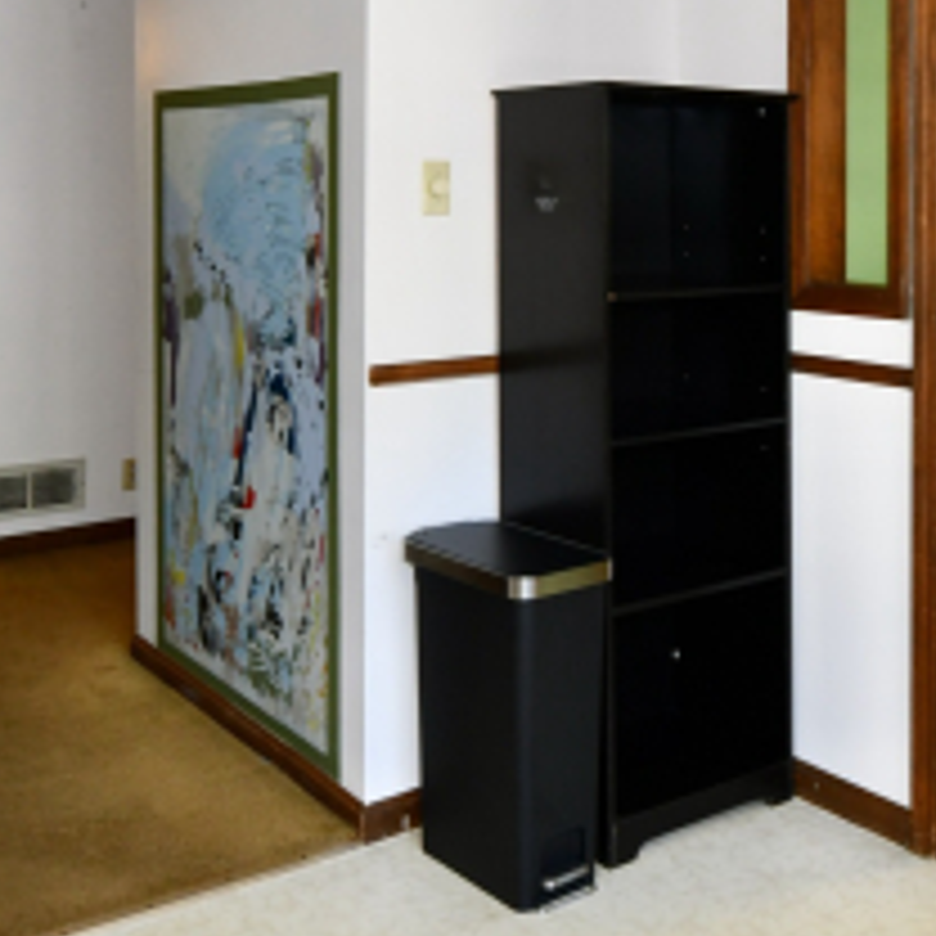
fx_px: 1315
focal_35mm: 43
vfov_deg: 38.1
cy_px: 220
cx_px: 598
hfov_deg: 38.9
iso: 640
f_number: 6.3
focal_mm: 14
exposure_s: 1/60
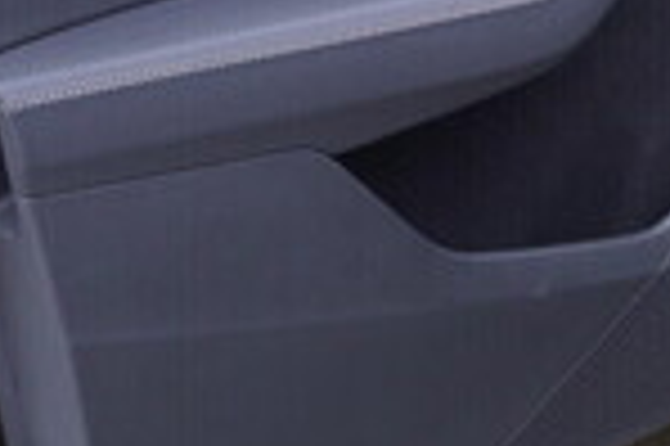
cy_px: -83
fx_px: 2473
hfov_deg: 14.3
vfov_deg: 10.1
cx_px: 1043
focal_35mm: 133
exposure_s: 1/40
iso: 125
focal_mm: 24
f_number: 2.8
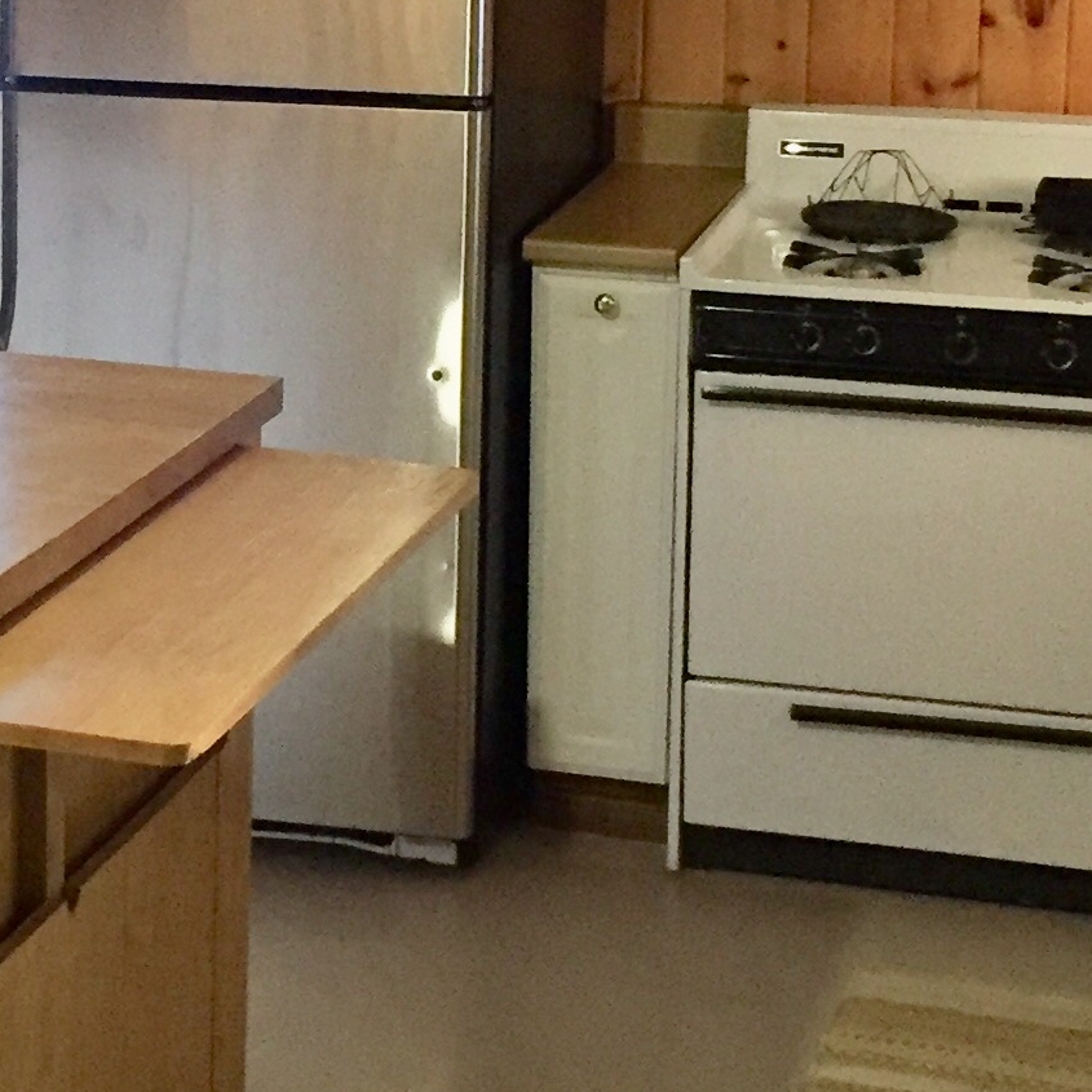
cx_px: 39
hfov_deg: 17.2
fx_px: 3533
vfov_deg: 17.4
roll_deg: +0.8
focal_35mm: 99
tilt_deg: -11.3
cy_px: 247
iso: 200
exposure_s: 1/30
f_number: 2.2
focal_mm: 4.15
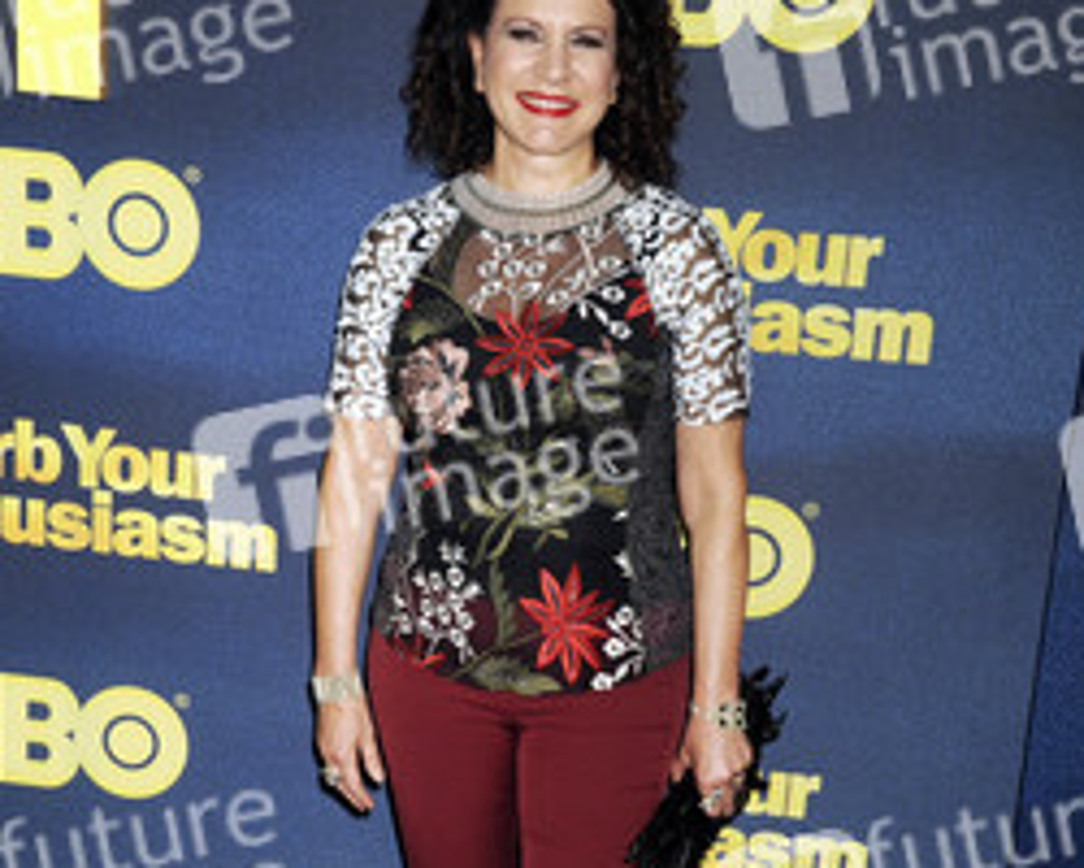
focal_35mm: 75
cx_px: 544
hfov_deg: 25.4
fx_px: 2406
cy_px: 677
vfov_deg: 20.2
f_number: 5.6
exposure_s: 1/250
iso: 800
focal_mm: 50
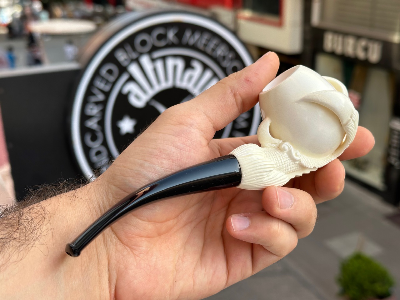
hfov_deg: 39.7
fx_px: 555
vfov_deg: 30.3
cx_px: 200
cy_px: 150
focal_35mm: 48
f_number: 1.78
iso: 64
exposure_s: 1/594
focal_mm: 6.86
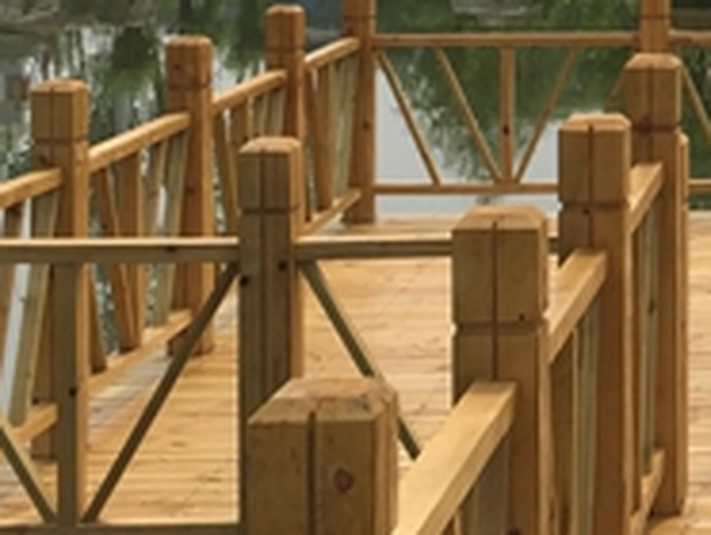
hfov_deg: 15.5
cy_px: -44
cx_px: 1059
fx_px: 2406
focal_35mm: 117
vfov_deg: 12.5
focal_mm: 4.15
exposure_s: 1/2639
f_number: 2.2
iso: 32
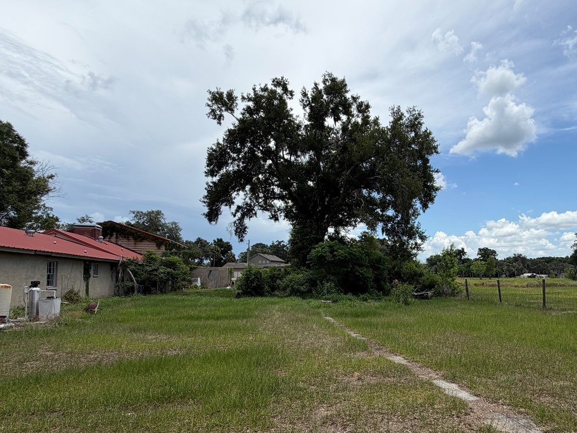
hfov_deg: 74.3
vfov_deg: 60.6
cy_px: 260
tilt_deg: +1.9
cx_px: 379
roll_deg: -0.8
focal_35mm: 22
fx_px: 367
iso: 20
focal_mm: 2.22
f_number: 2.2
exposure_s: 1/1167
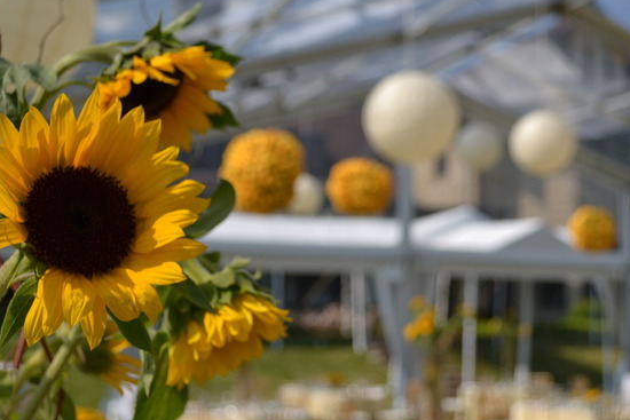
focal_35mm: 58
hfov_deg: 34.6
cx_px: 372
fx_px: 1009
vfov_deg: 23.5
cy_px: 219
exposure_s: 1/1000
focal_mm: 29
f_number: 4.5
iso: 100
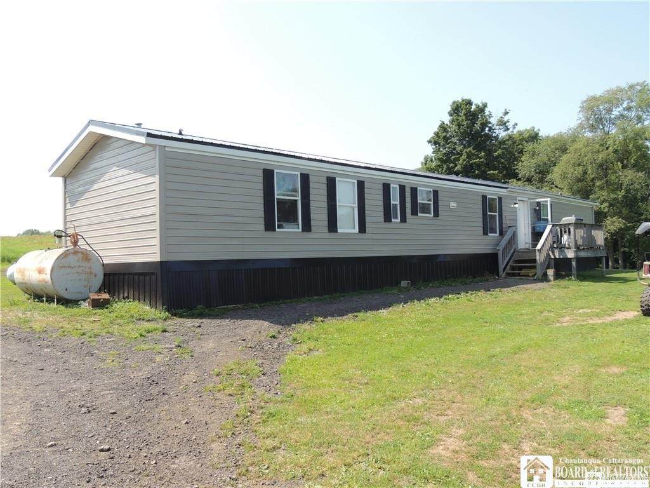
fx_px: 563
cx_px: 325
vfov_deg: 46.8
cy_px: 244
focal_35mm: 30
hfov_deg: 60.0
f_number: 3.1
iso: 100
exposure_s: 1/500
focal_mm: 5.3
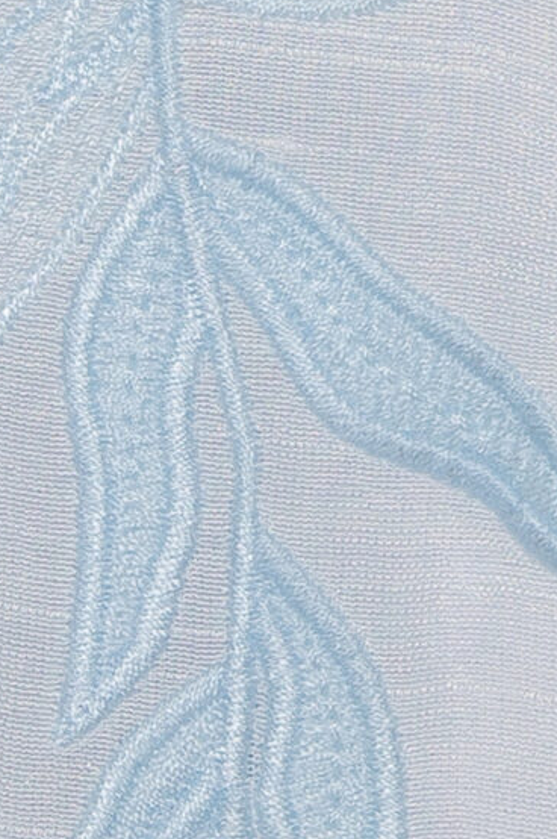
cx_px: 1086
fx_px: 4304
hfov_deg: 7.2
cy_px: 560
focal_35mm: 185
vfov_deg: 11.1
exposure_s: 1/200
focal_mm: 40
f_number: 6.3
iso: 320
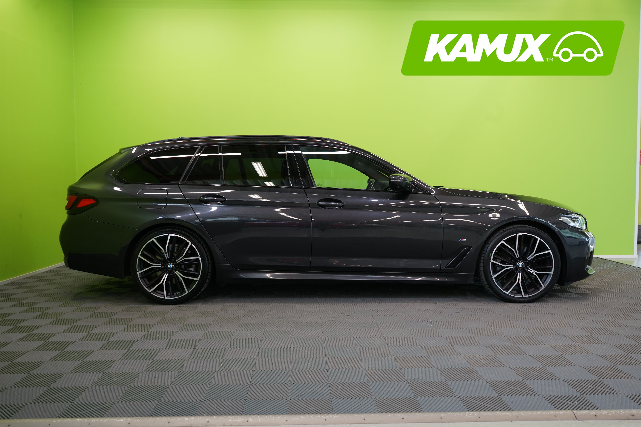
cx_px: 320
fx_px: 516
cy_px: 214
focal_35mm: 29
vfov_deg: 45.0
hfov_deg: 63.7
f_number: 6.3
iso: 500
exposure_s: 1/30
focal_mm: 29
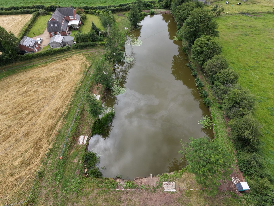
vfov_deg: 78.1
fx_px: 127
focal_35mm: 16
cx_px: 137
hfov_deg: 94.5
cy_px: 103
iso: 100
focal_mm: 3.05
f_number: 2.2
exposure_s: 1/500
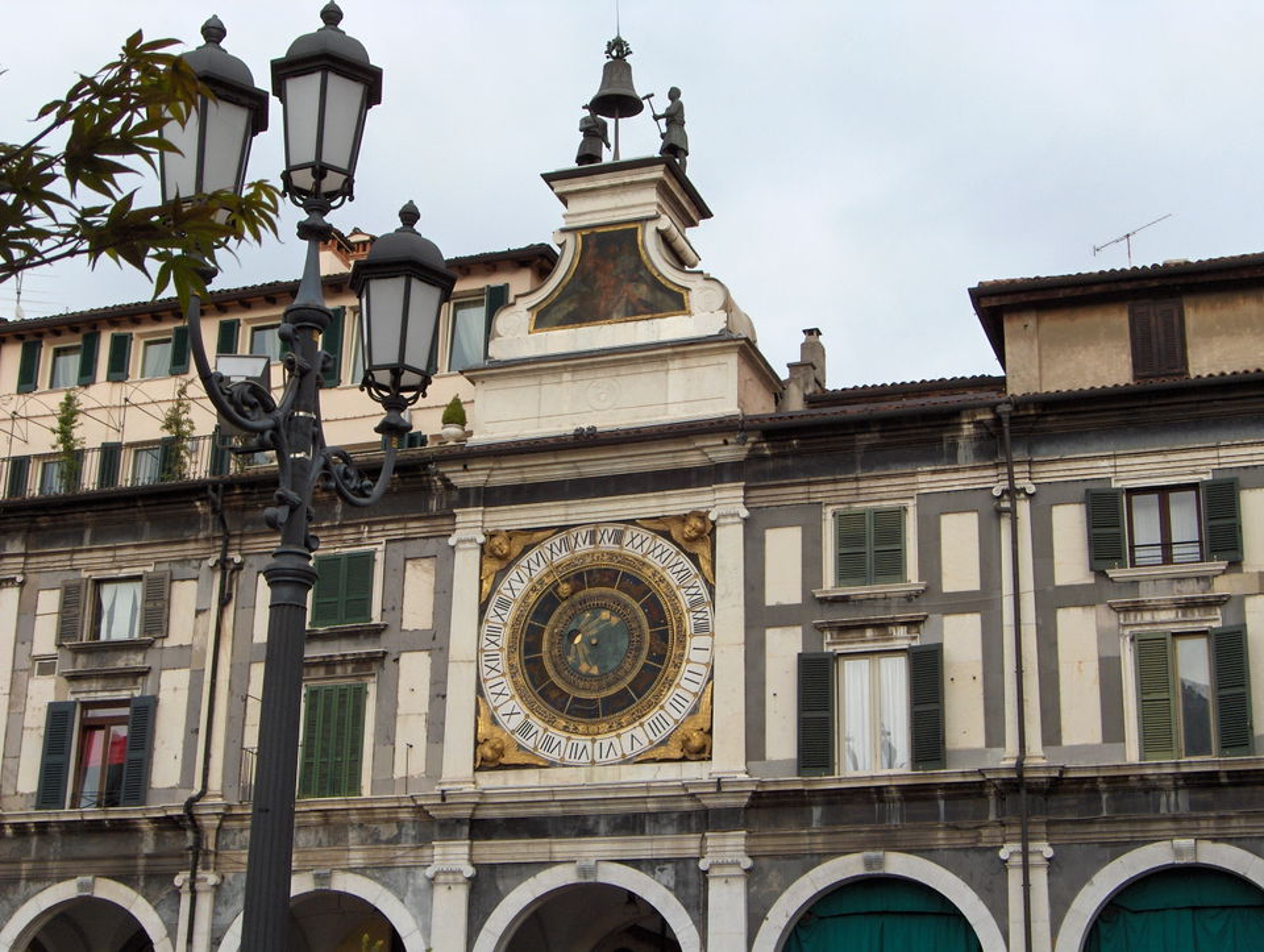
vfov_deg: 26.6
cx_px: 632
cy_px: 476
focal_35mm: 55
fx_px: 2011
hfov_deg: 34.9
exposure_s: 1/192
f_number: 5.4
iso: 100
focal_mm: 11.4
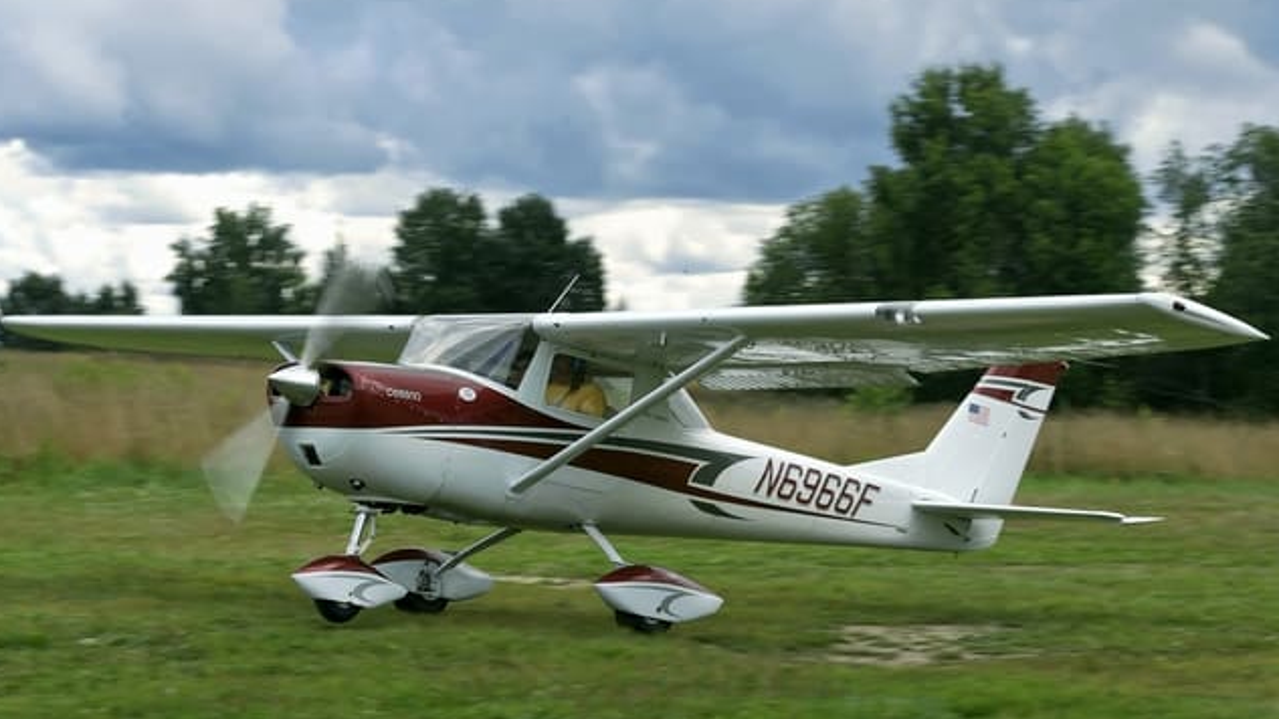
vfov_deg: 13.4
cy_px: 385
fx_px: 3052
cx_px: 634
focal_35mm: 90
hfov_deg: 23.7
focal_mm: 85
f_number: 13
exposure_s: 1/320
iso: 800
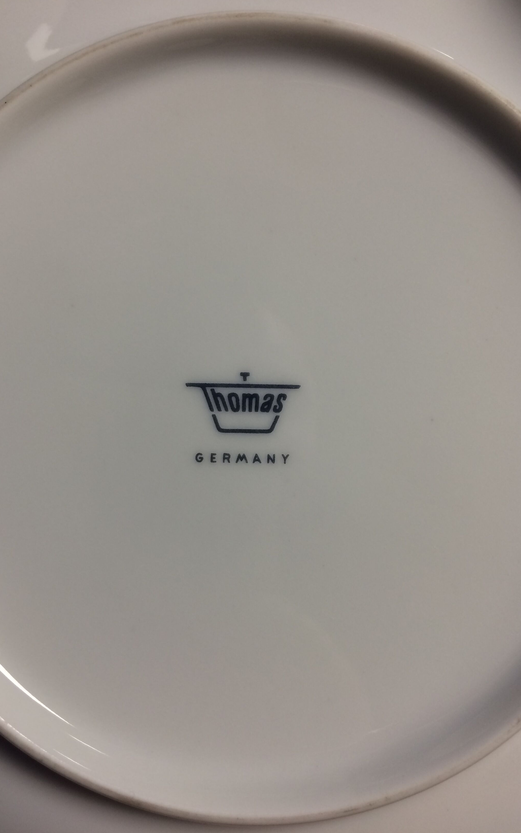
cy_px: 417
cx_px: 248
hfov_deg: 40.6
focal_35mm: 31
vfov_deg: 61.2
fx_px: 704
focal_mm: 4.15
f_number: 2.2
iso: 40
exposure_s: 1/33
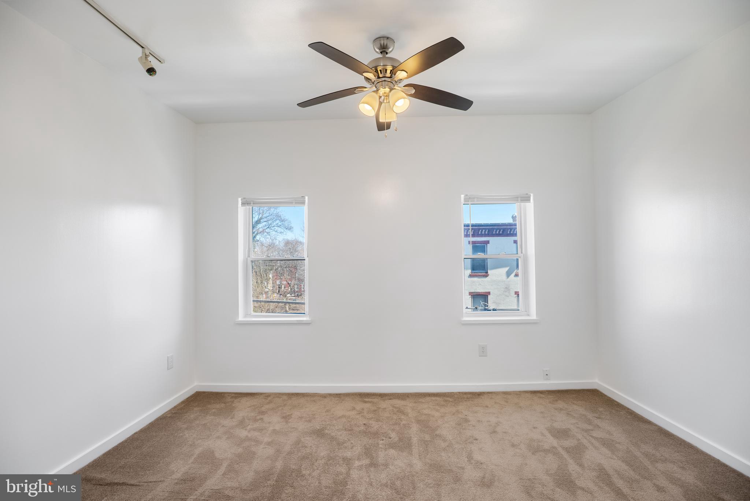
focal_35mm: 16
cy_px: 250
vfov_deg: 73.8
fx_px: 333
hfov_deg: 96.7
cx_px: 375
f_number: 4.5
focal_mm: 16
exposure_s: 1/15
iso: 125
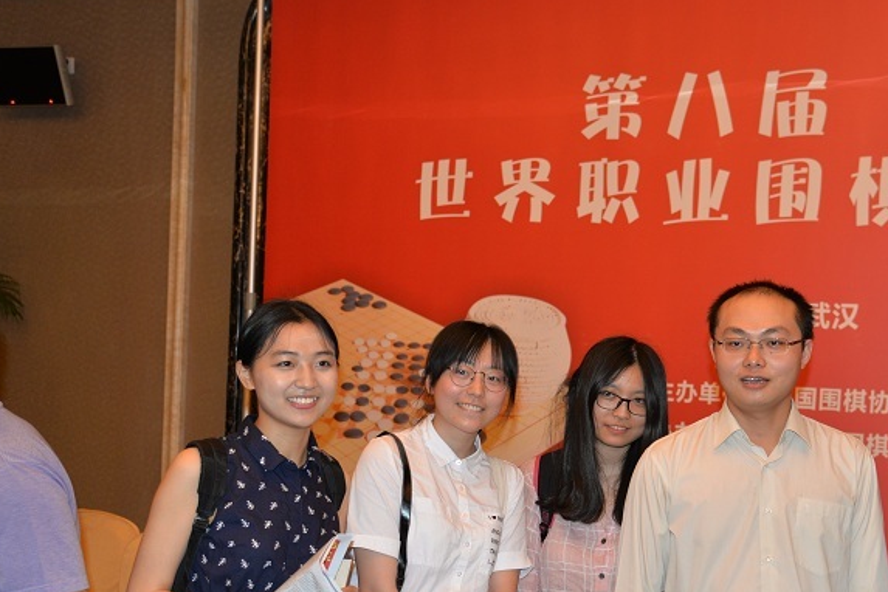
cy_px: 425
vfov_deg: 24.4
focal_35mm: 55
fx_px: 1357
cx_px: 623
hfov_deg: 35.7
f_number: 4
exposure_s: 1/60
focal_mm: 35
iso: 800
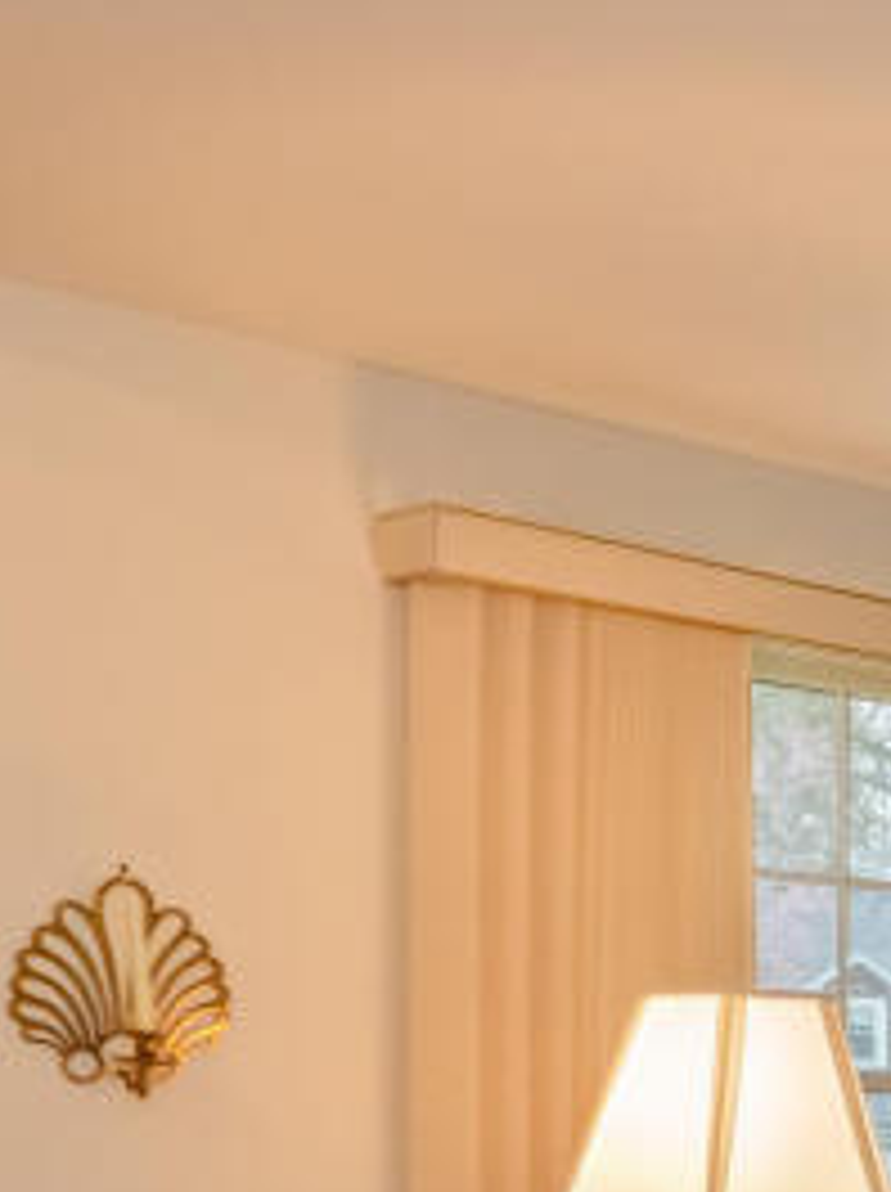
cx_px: 1580
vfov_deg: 26.7
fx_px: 2377
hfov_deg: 17.5
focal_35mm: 69
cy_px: 1174
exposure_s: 1/10
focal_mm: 11
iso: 200
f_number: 8
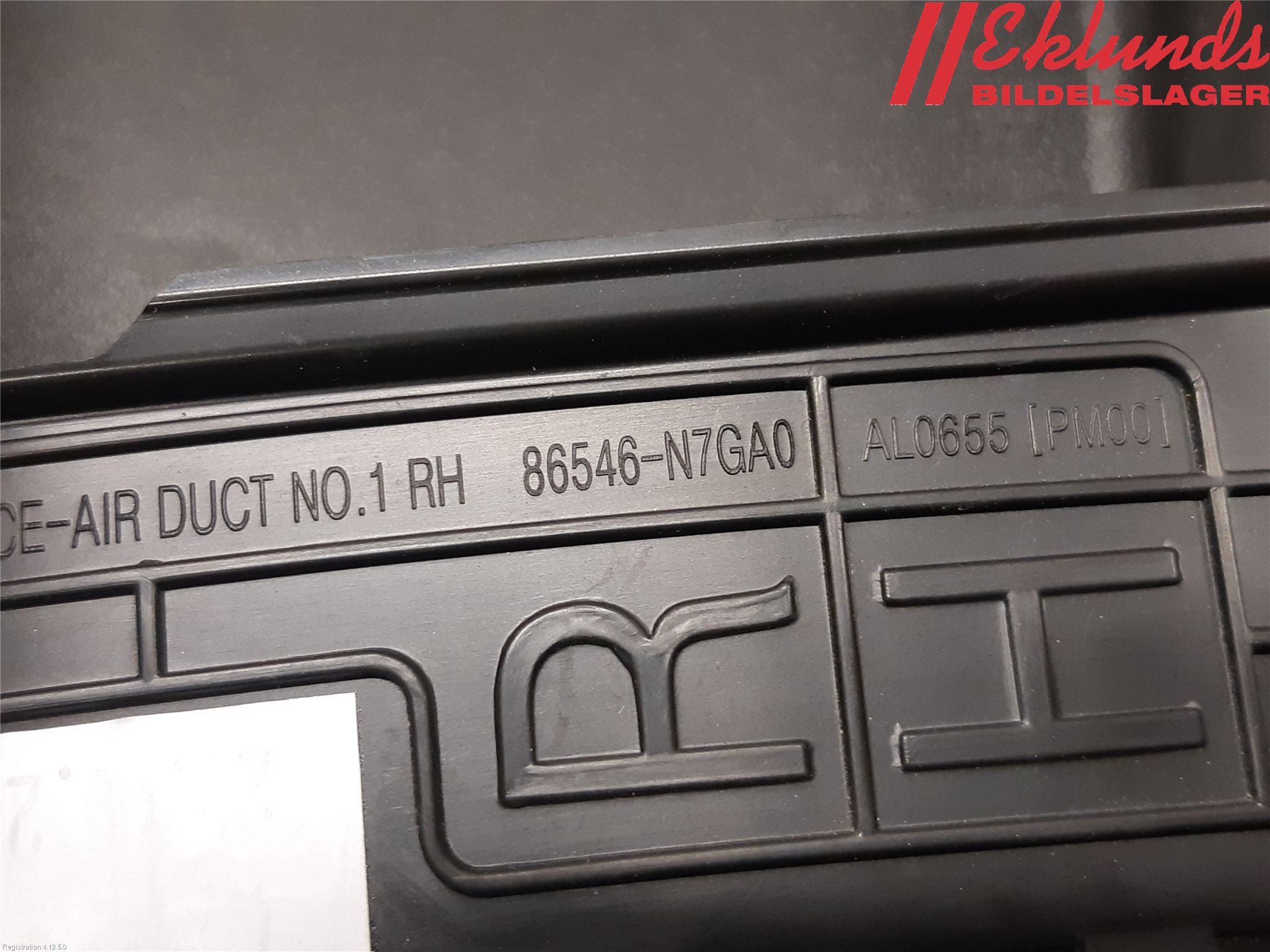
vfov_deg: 53.1
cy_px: 476
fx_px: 954
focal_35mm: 26
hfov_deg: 67.3
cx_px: 635
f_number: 1.7
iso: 200
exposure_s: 1/50
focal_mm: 3.93
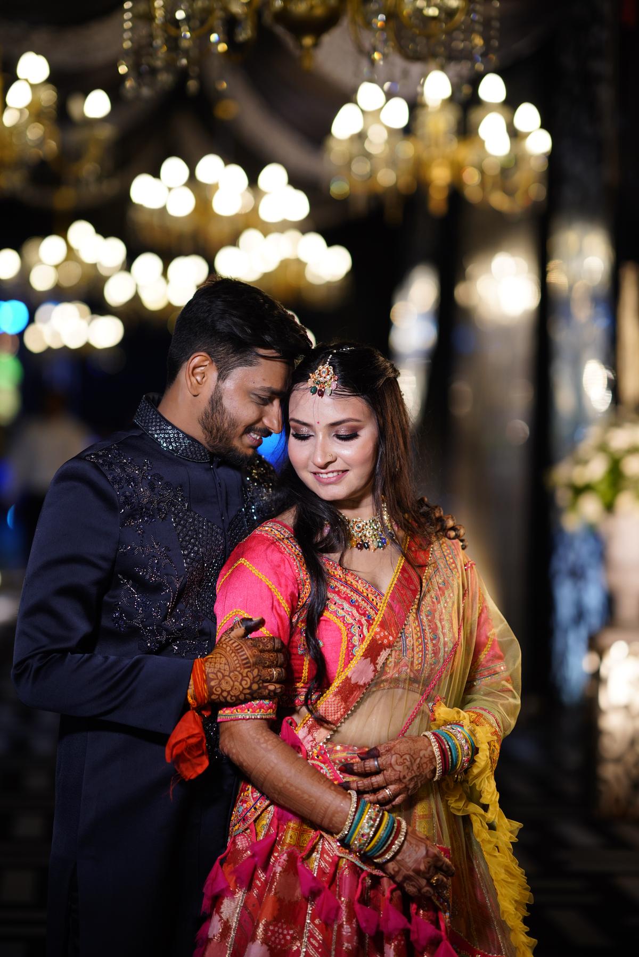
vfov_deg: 23.9
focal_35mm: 85
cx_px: 320
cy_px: 478
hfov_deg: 16.1
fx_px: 2262
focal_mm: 85
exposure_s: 1/320
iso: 500
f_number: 1.6
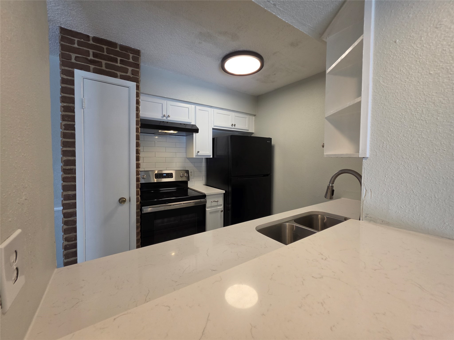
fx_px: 170
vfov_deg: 89.9
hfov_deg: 106.2
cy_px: 170
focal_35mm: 13
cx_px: 227
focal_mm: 2.2
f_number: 1.9
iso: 125
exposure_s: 1/120
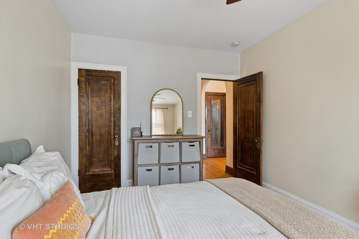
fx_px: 179
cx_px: 180
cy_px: 120
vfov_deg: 67.4
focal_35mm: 18
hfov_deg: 90.0
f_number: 8
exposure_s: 1/6
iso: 200
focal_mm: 12
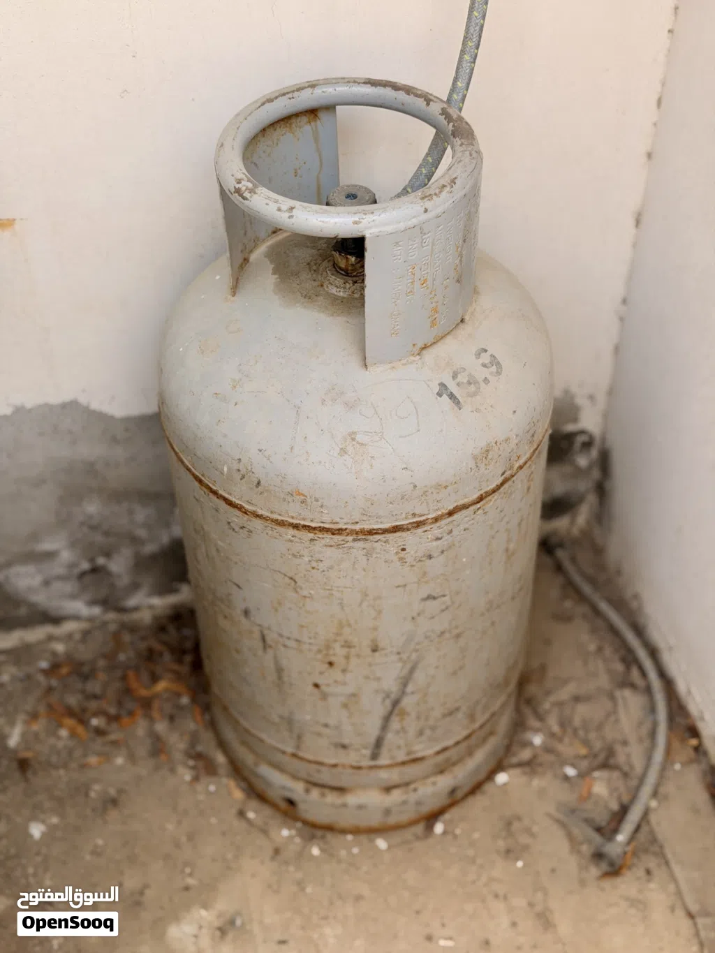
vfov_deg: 39.7
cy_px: 476
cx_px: 358
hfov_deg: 30.3
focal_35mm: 48
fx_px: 1322
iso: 64
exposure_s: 1/519
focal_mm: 6.76
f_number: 1.78
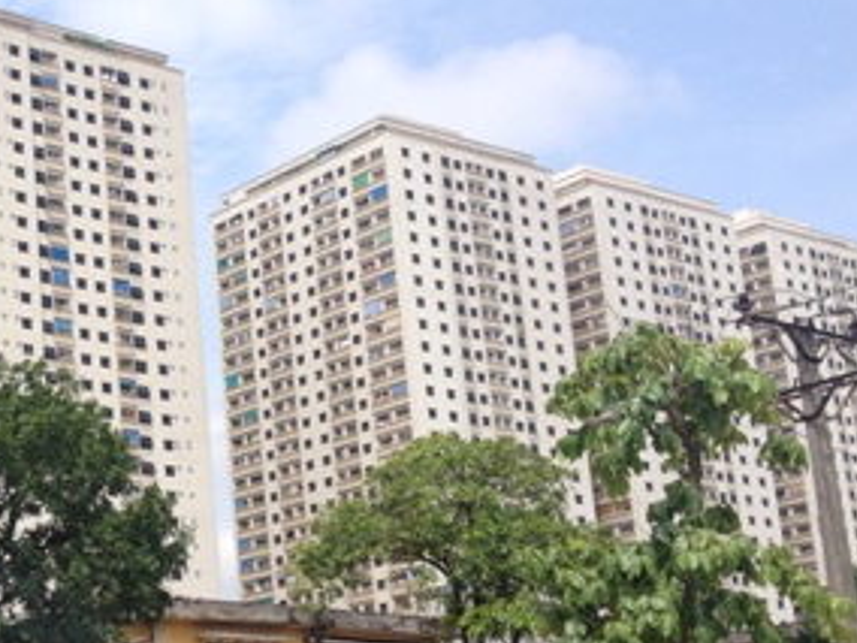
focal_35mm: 79
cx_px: -42
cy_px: 411
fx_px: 1956
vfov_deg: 18.6
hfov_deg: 23.5
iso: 50
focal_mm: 4.28
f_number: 2.4
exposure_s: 1/1493
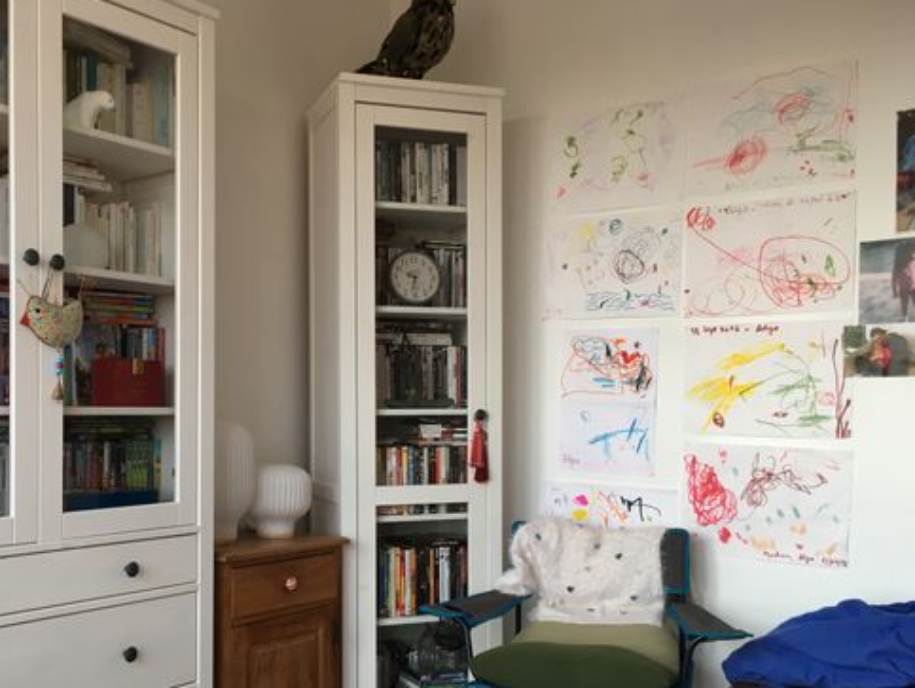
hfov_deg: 50.9
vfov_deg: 39.5
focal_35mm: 36
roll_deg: -0.1
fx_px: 952
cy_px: 417
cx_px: 352
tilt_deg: -1.6
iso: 64
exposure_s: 1/33
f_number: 2.2
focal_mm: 4.15
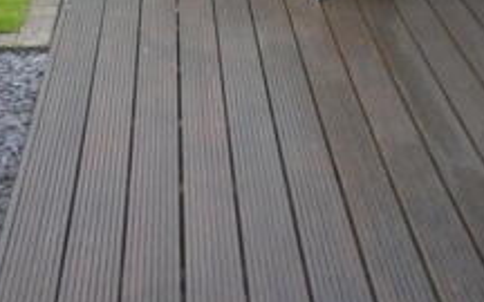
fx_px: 1055
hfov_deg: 25.8
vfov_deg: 15.0
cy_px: -164
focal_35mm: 80
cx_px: 223
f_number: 2.8
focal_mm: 5
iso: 80
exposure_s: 1/250
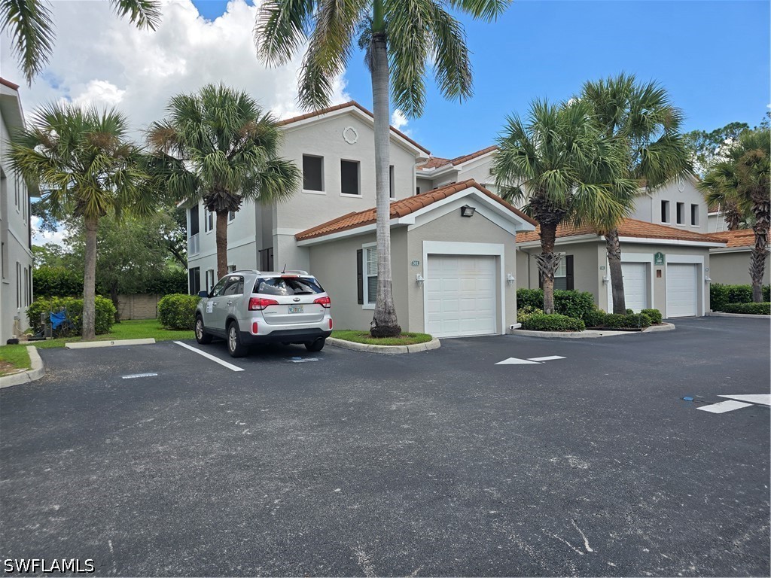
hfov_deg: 73.9
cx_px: 386
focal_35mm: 23
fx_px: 512
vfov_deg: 58.9
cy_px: 289
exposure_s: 1/659
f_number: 1.7
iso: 12
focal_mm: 6.3
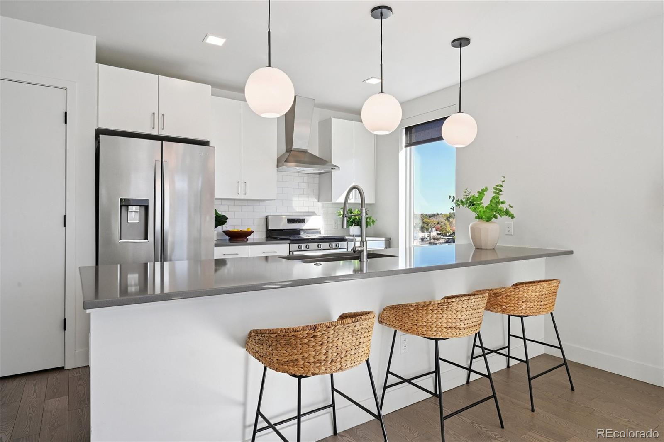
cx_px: 332
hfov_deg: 84.0
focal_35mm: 20
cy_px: 221
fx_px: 369
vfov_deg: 61.9
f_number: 10
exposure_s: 1/50
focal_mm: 20
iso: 400
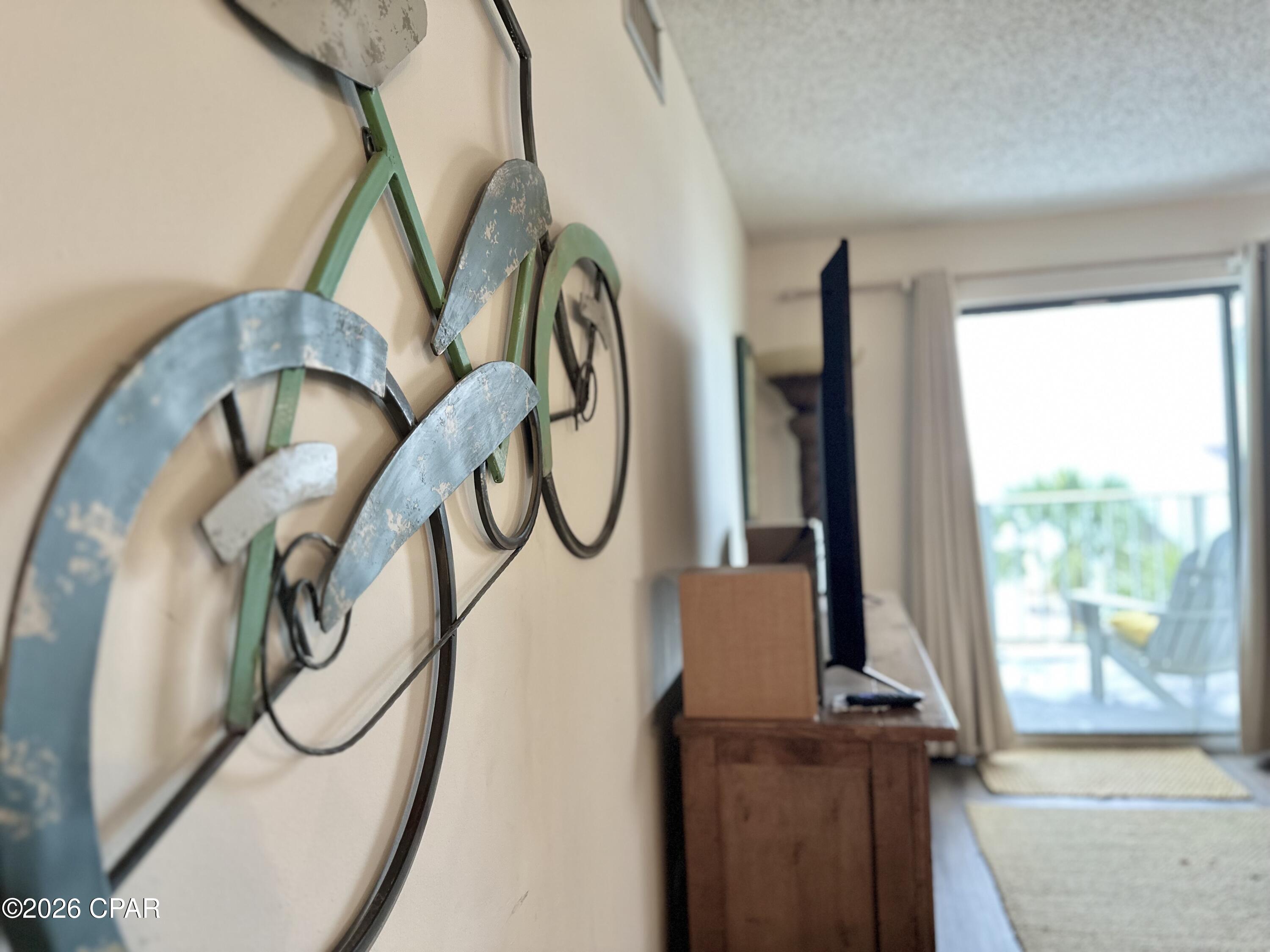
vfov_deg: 56.8
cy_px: 476
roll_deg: +2.9
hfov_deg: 71.6
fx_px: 881
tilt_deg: +0.6
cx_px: 635
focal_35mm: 24
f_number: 1.78
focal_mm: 6.86
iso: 200
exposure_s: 1/60
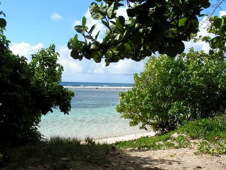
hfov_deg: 36.8
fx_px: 339
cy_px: 85
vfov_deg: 28.0
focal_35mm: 52
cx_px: 113
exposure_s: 1/800
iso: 50
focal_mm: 8
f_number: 5
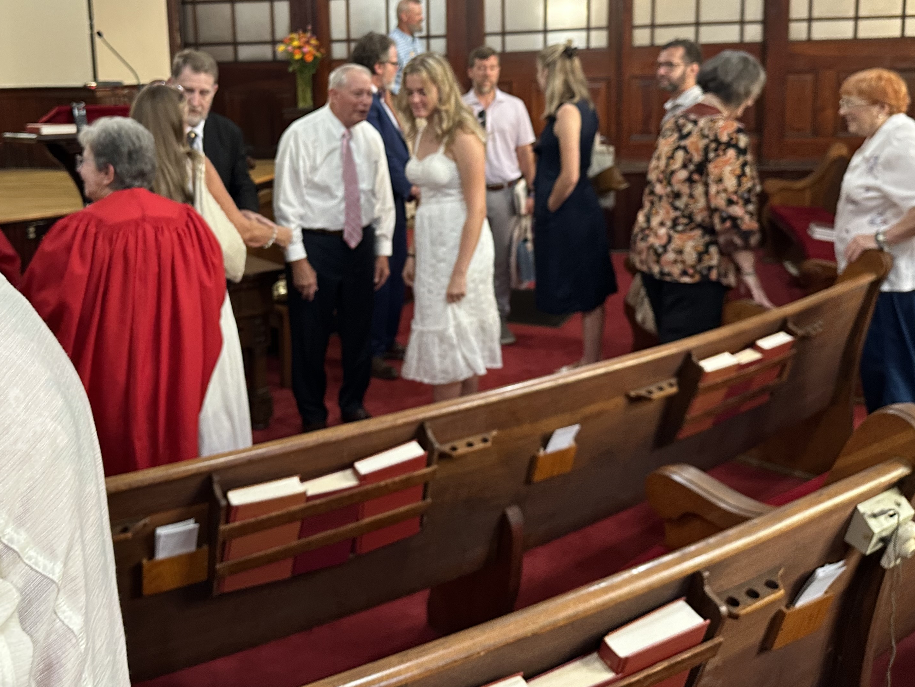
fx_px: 899
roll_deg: +3.2
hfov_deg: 53.4
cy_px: 208
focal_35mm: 34
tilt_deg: -8.5
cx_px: 343
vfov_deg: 41.1
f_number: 1.78
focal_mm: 6.86
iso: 320
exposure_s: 1/60
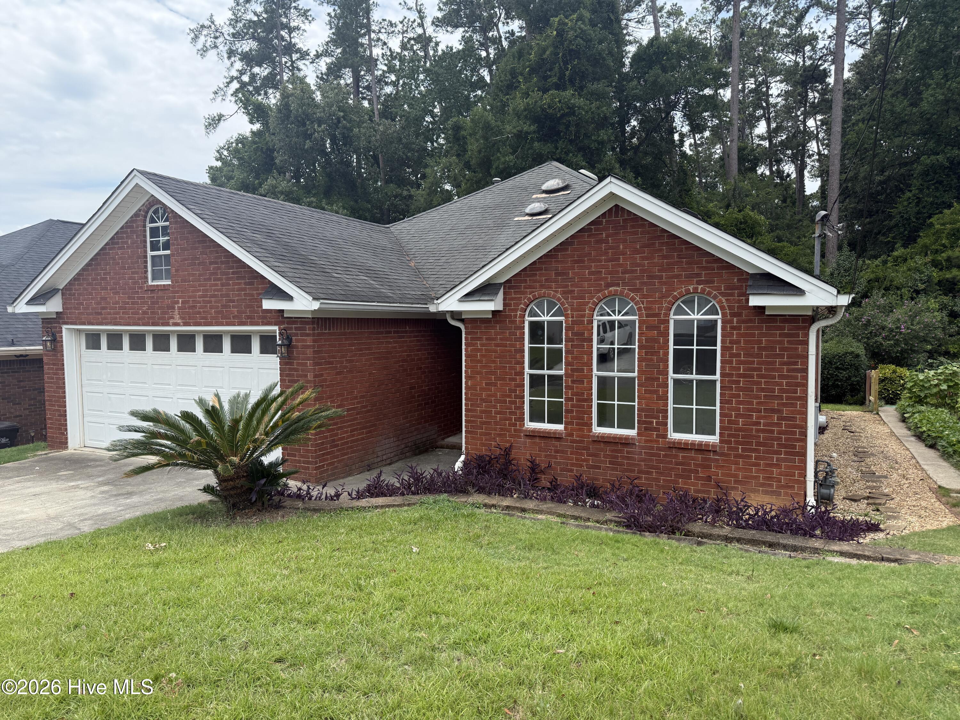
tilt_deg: -5.0
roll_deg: +0.2
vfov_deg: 56.8
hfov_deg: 71.6
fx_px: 666
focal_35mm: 24
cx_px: 480
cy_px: 360
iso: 100
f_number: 1.78
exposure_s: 1/3021
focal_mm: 6.76
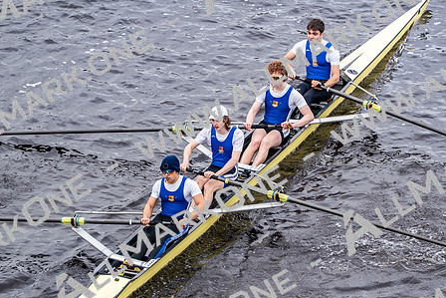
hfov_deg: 7.9
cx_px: 258
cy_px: 162
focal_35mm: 259
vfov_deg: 5.3
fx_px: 3210
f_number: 2.8
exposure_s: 1/2000
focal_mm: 200
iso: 320
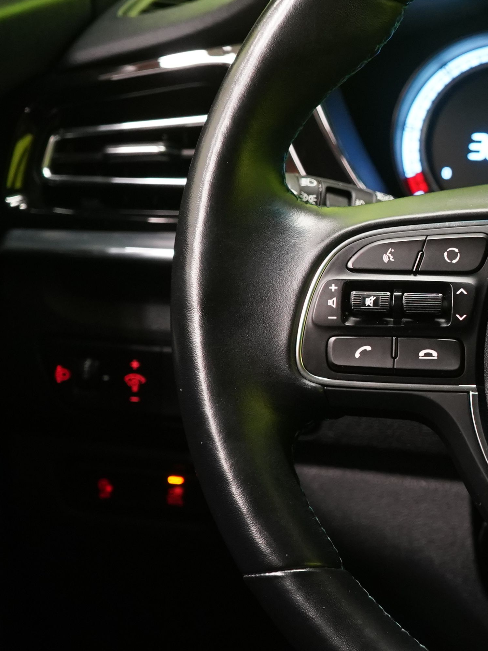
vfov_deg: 19.4
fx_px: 1899
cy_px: 302
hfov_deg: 13.8
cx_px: 714
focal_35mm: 101
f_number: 5.6
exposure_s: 1/25
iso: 2000
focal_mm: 35
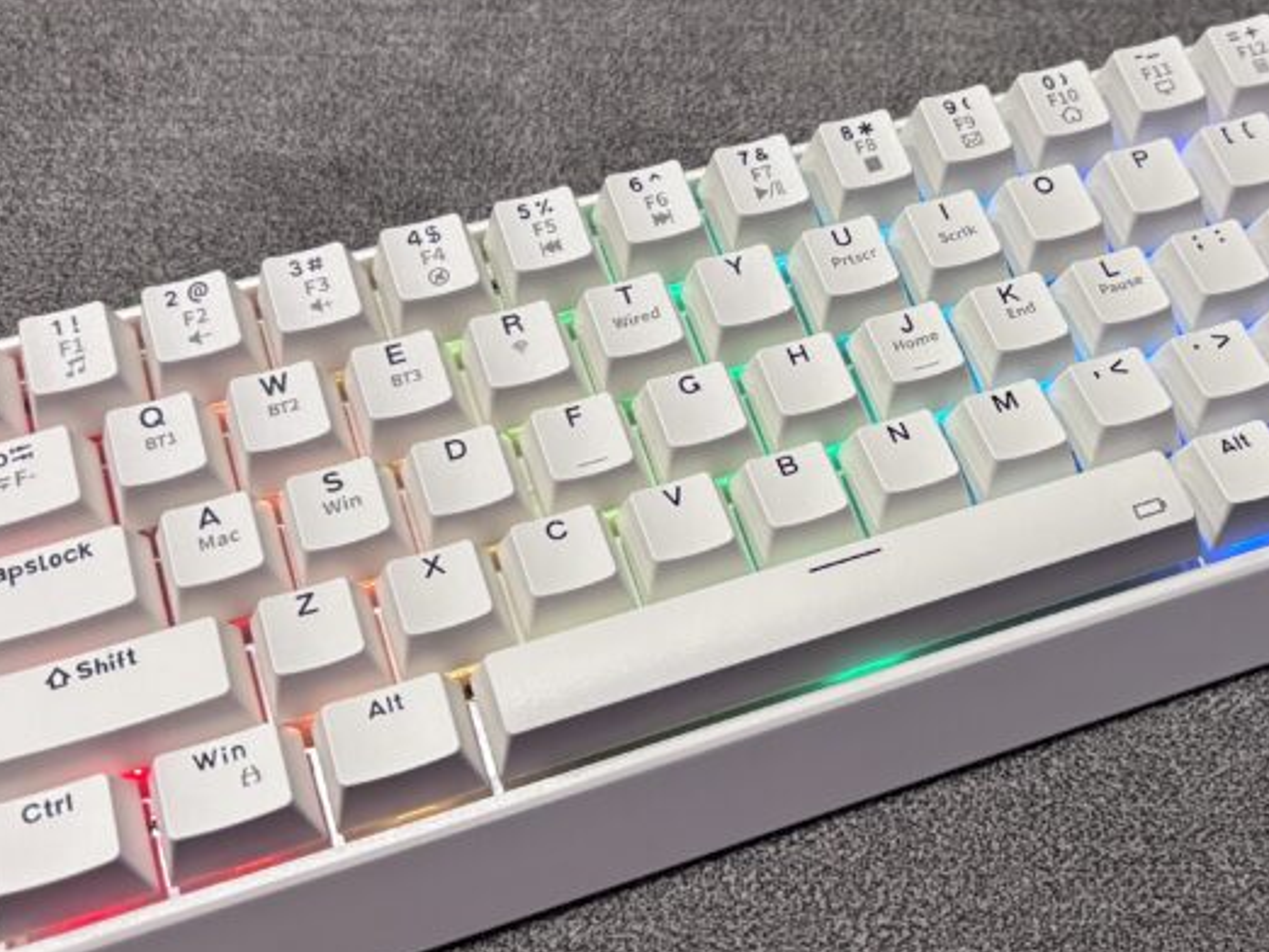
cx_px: 880
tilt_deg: -49.7
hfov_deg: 36.9
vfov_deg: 28.6
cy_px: 440
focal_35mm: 51
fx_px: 1870
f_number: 1.6
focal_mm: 5.96
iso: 200
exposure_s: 1/50
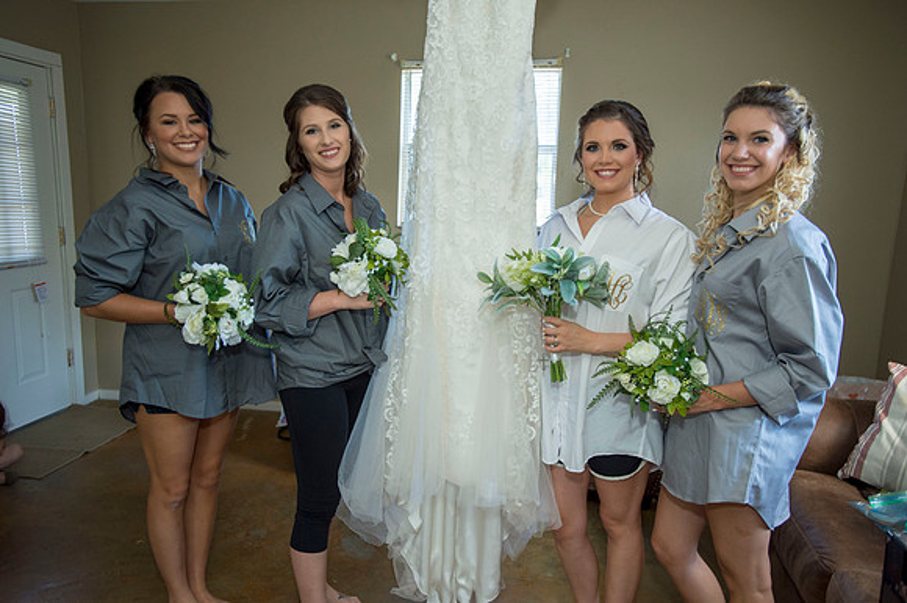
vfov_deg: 49.5
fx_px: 655
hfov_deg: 69.4
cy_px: 302
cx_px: 454
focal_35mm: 26
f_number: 3.2
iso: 1250
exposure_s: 1/200
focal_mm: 26
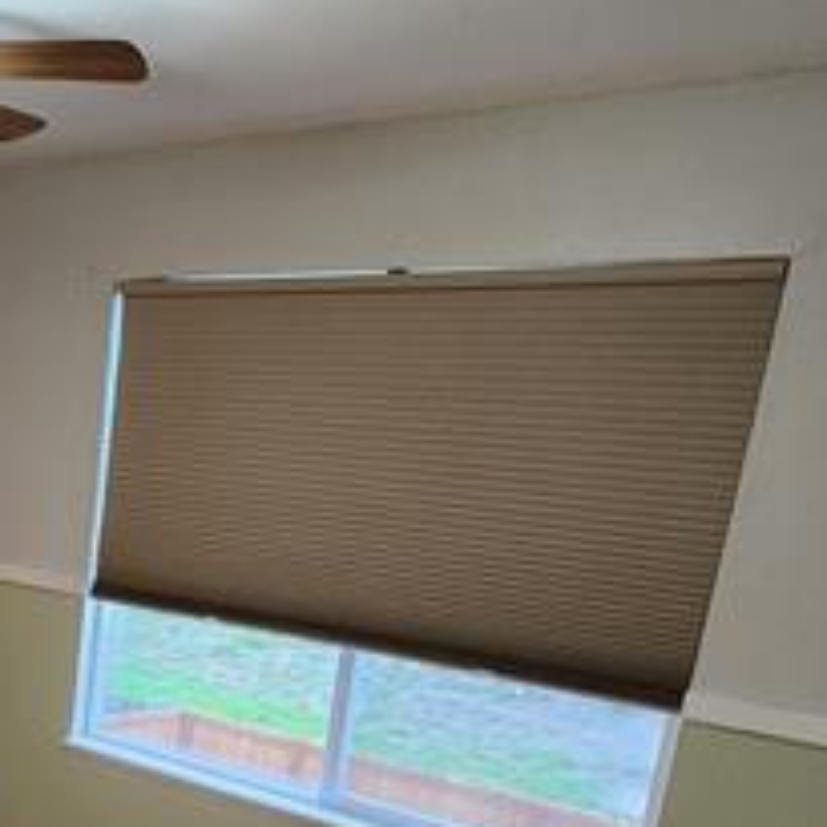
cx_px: -161
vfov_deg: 36.6
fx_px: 1162
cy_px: 750
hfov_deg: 32.5
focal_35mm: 43
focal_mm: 2.2
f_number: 2.2
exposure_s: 1/60
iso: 400
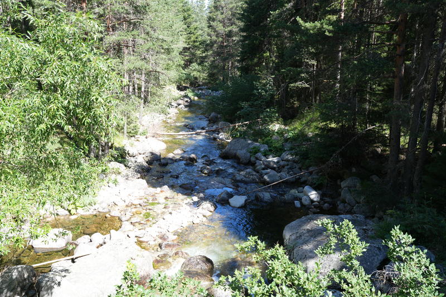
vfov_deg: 37.8
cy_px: 148
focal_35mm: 35
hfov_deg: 54.4
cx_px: 223
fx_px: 433
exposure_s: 1/40
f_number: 8
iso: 100
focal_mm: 35
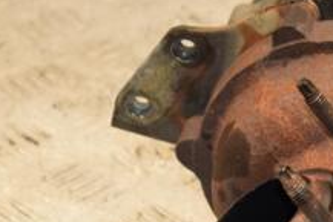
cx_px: 371
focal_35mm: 274
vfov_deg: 5.0
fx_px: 2536
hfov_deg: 7.5
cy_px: 153
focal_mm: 66
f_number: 5.3
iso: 800
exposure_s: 1/160
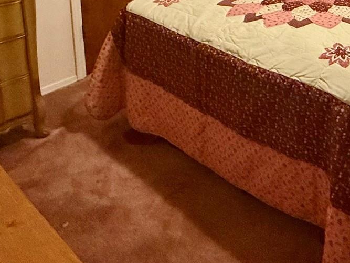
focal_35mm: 43
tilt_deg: -7.3
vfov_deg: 27.6
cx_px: 327
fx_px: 435
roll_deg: +0.0
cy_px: -84
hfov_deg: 40.0
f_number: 2.2
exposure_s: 1/60
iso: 400
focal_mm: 2.22
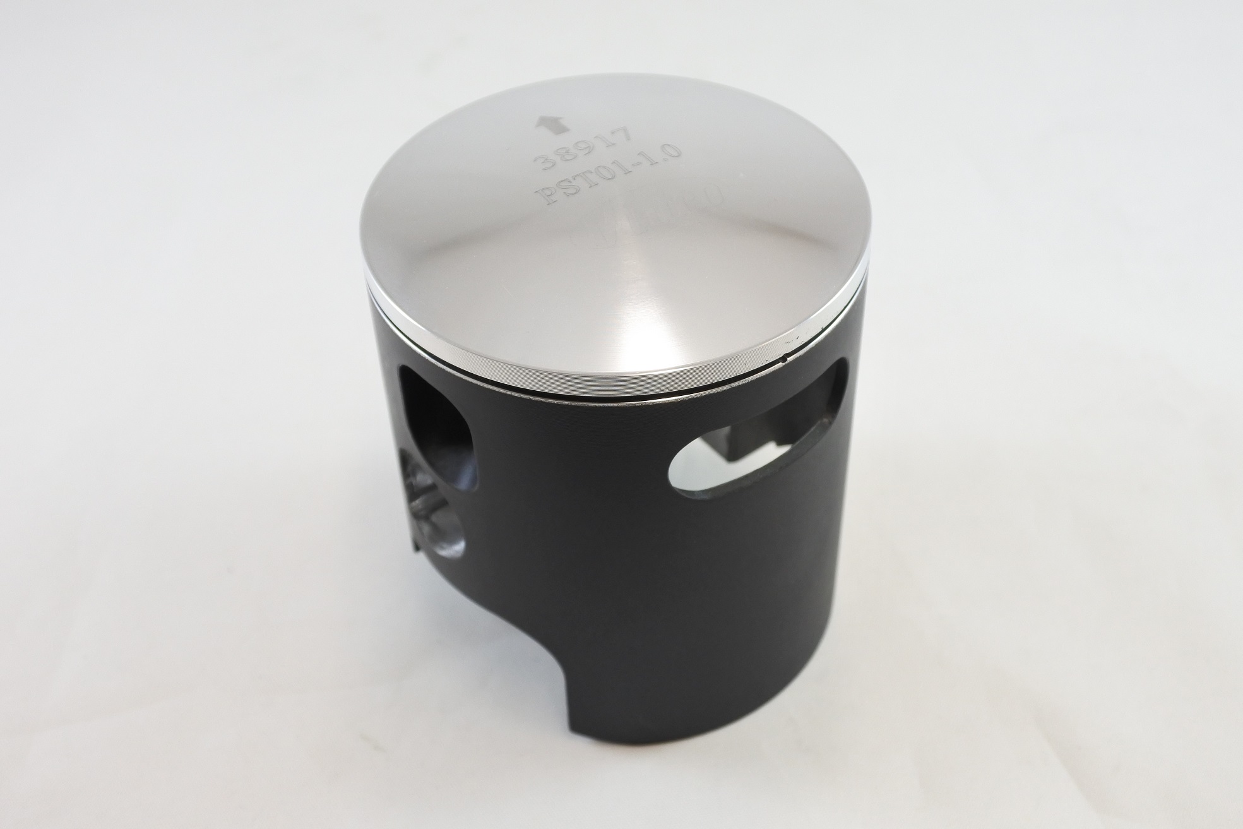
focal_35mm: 34
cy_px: 414
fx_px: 1174
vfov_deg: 38.9
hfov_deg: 55.8
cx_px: 622
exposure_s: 1/160
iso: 400
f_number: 3.8
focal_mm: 12.6
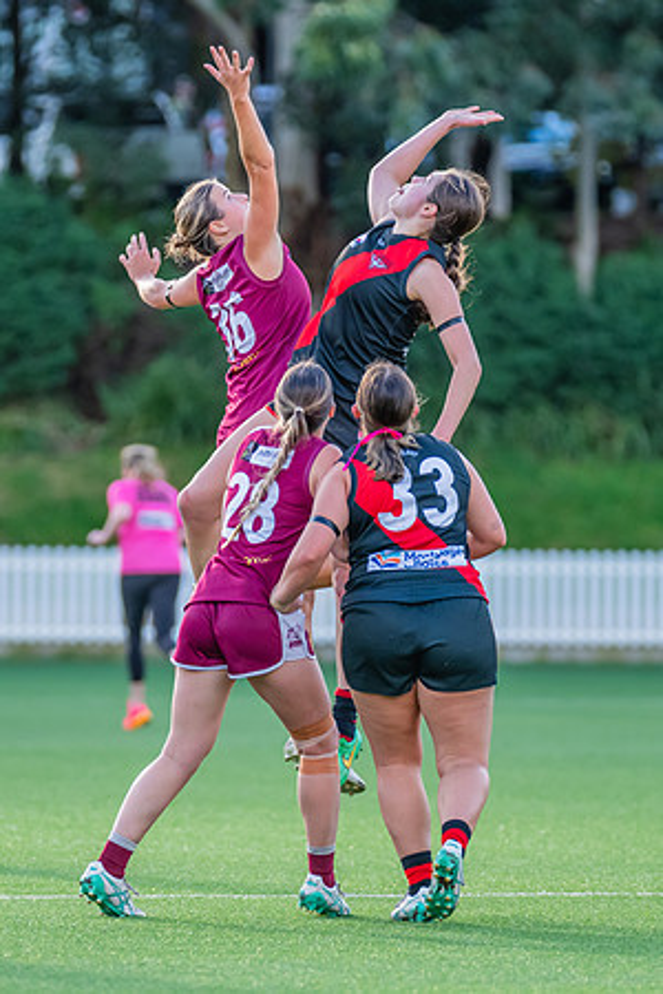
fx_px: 12546
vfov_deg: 4.5
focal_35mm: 454
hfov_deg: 3.0
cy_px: 512
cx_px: 200
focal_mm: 270
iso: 1250
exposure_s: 1/1000
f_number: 4
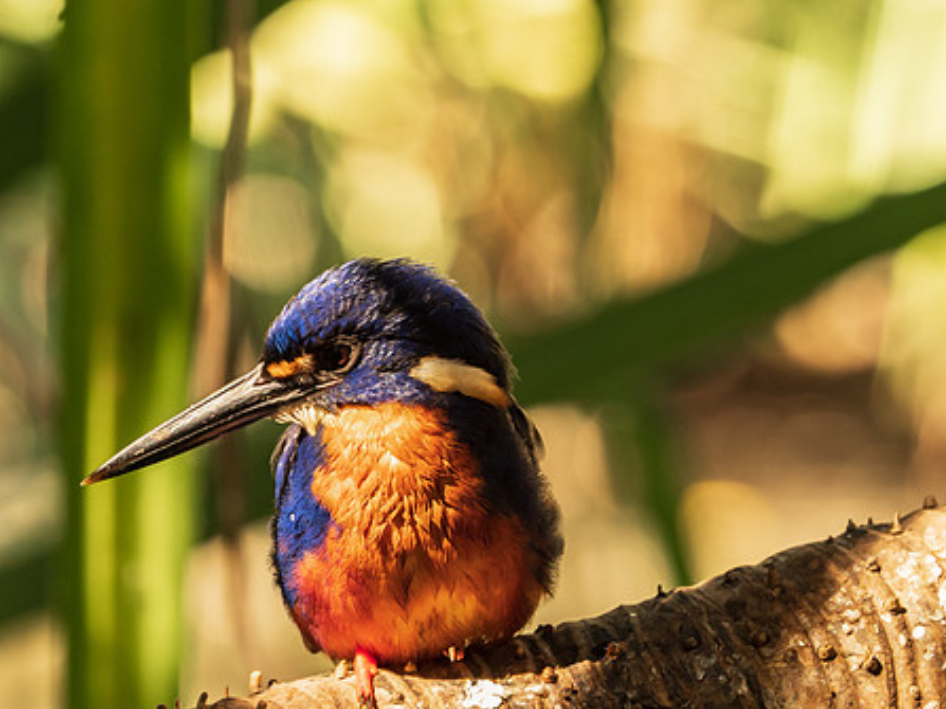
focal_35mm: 546
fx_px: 14917
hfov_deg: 3.6
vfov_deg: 2.7
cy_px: 420
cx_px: 375
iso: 400
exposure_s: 1/50
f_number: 8
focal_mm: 210
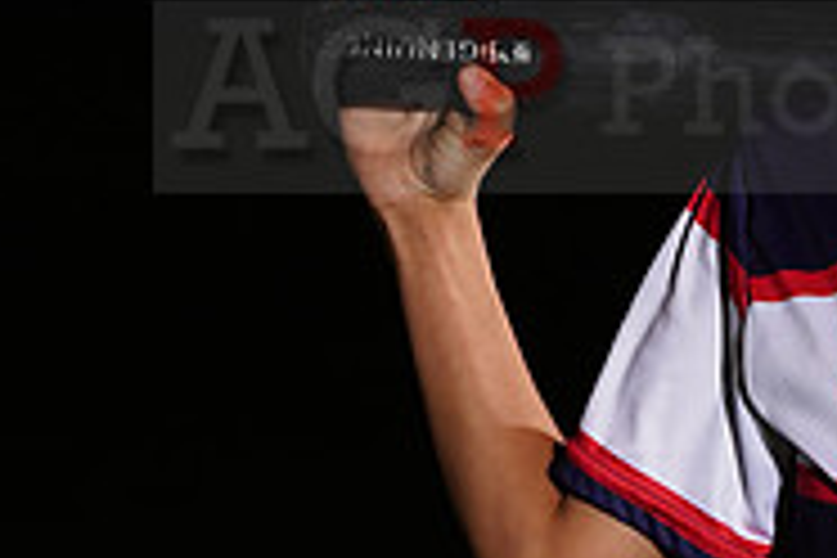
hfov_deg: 3.7
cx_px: 909
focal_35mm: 558
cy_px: 61
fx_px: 12972
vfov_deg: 2.5
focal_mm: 179
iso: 400
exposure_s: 1/125
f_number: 9
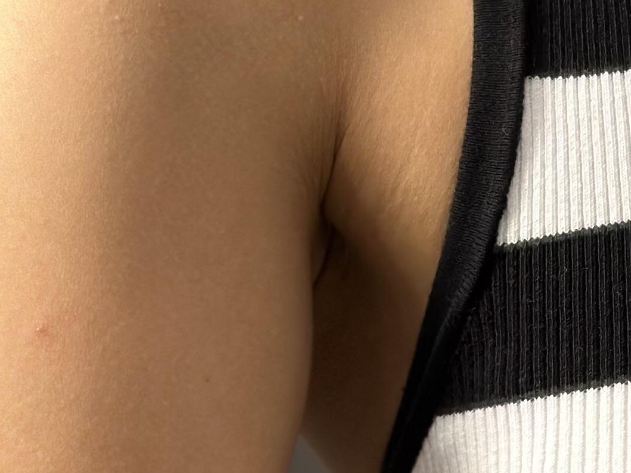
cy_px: 328
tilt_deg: -35.9
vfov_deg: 8.1
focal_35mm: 183
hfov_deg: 10.5
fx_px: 3335
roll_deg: +6.4
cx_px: 846
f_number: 1.78
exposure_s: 1/100
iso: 160
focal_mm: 6.86
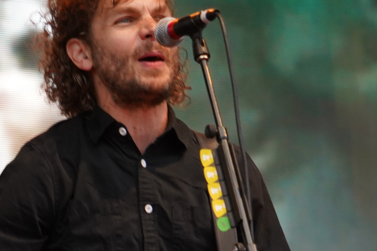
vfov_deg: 4.0
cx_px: 589
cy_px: 317
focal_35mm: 342
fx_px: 3581
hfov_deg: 6.0
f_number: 4
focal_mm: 105
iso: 1600
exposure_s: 1/160
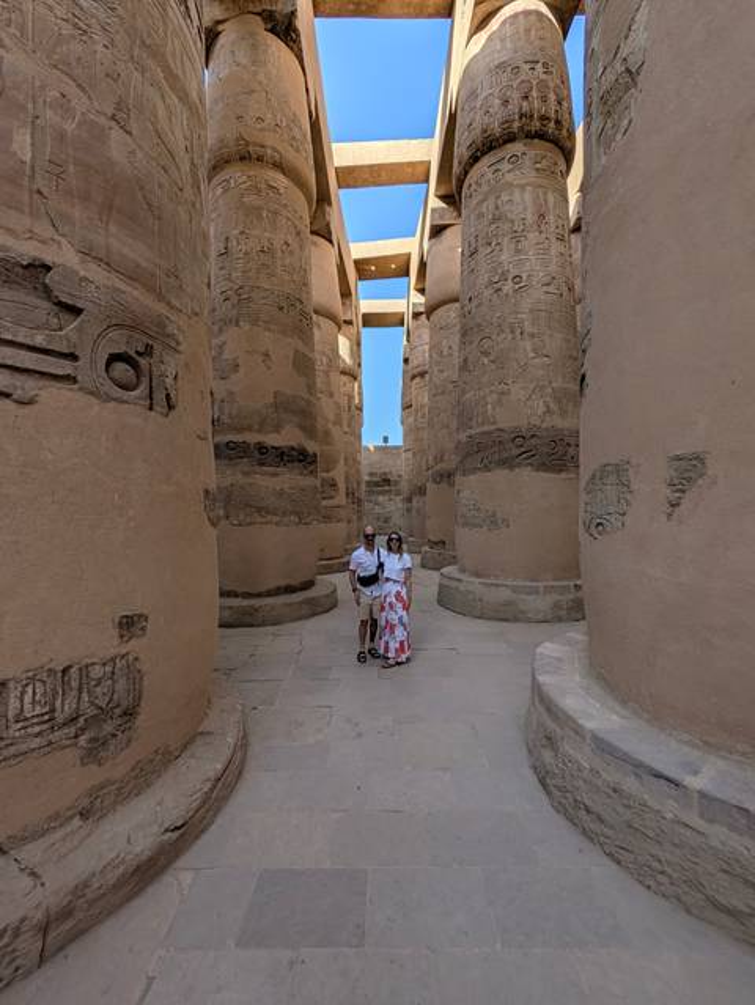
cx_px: 378
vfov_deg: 110.5
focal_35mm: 12
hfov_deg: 94.6
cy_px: 502
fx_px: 349
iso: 55
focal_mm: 2.02
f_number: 1.7
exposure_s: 1/2088
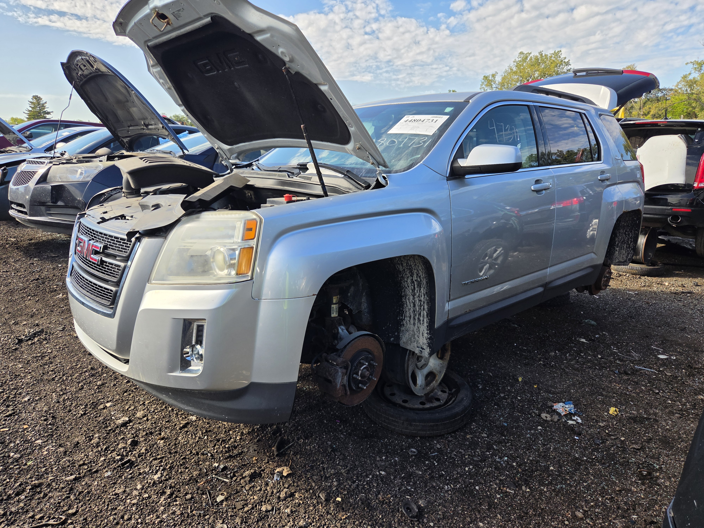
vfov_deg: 58.9
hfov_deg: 73.9
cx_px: 352
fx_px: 468
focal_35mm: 23
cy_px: 264
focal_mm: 5.4
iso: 80
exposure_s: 1/2476
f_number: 1.8
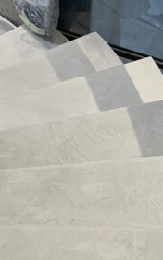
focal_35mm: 100
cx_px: 41
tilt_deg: -53.0
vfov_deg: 20.2
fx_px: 711
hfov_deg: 13.0
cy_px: 253
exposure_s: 1/121
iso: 64
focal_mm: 4.25
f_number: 1.8
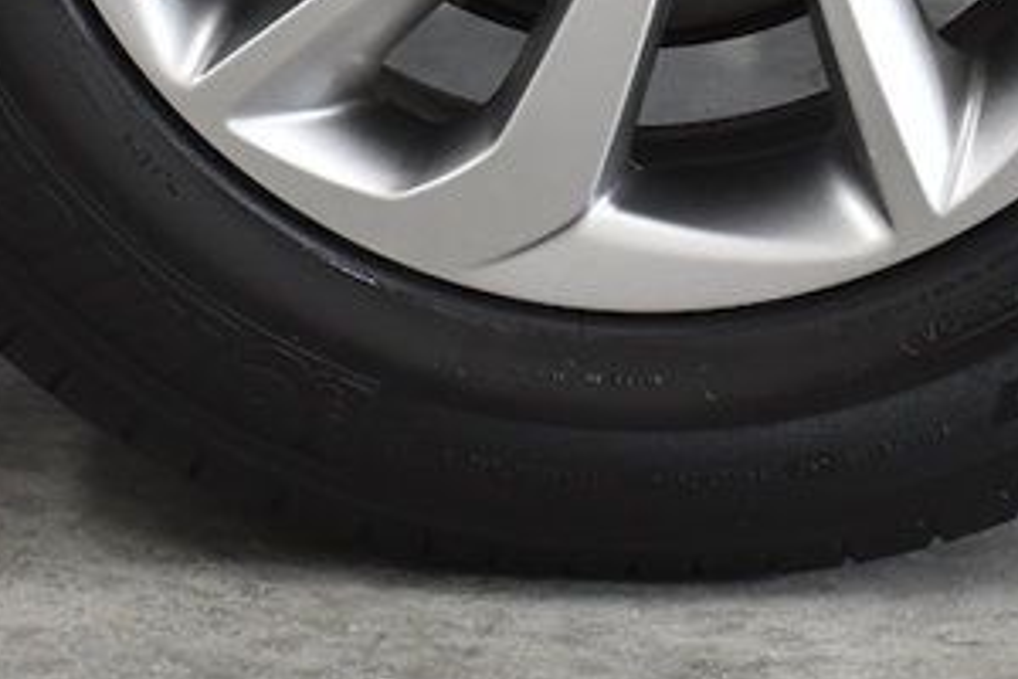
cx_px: 624
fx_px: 4637
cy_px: -406
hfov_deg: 12.5
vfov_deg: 8.2
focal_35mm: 164
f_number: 4
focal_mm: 32
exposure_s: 1/800
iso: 1250
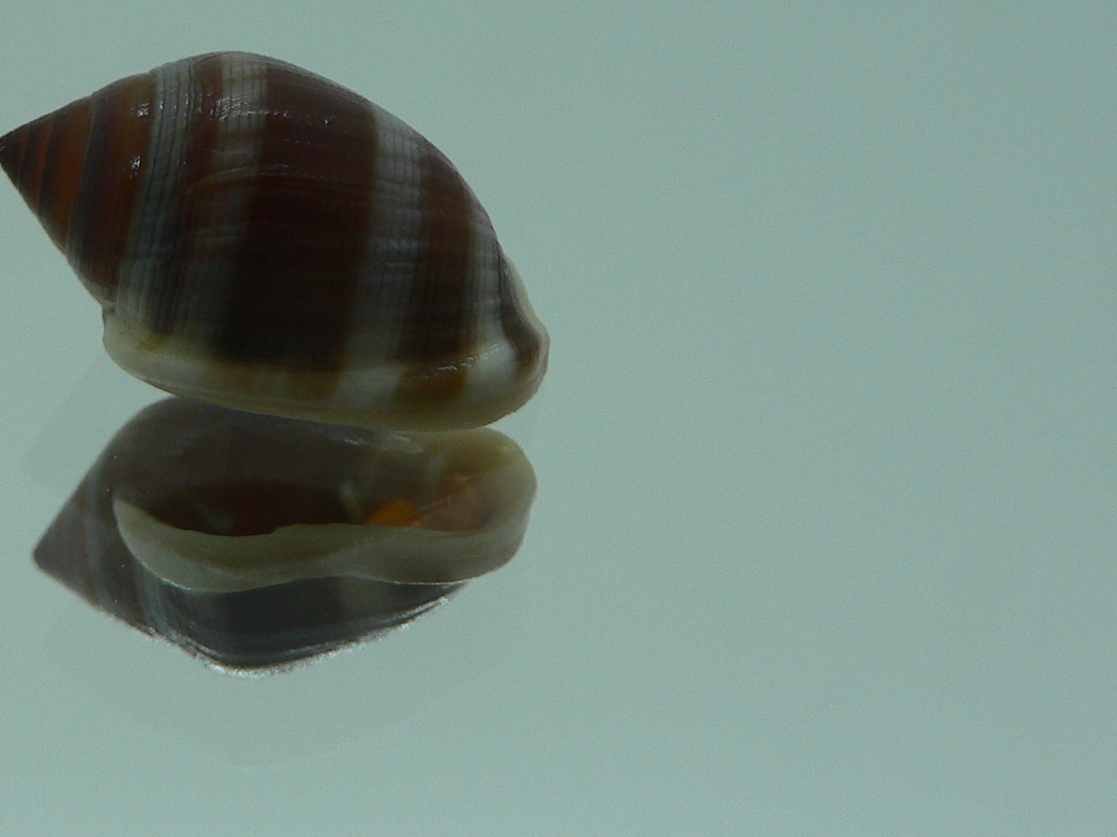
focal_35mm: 57
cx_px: 298
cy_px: 225
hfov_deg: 33.2
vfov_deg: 25.4
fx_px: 1839
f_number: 2.8
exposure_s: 1/60
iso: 80
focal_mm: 4.6
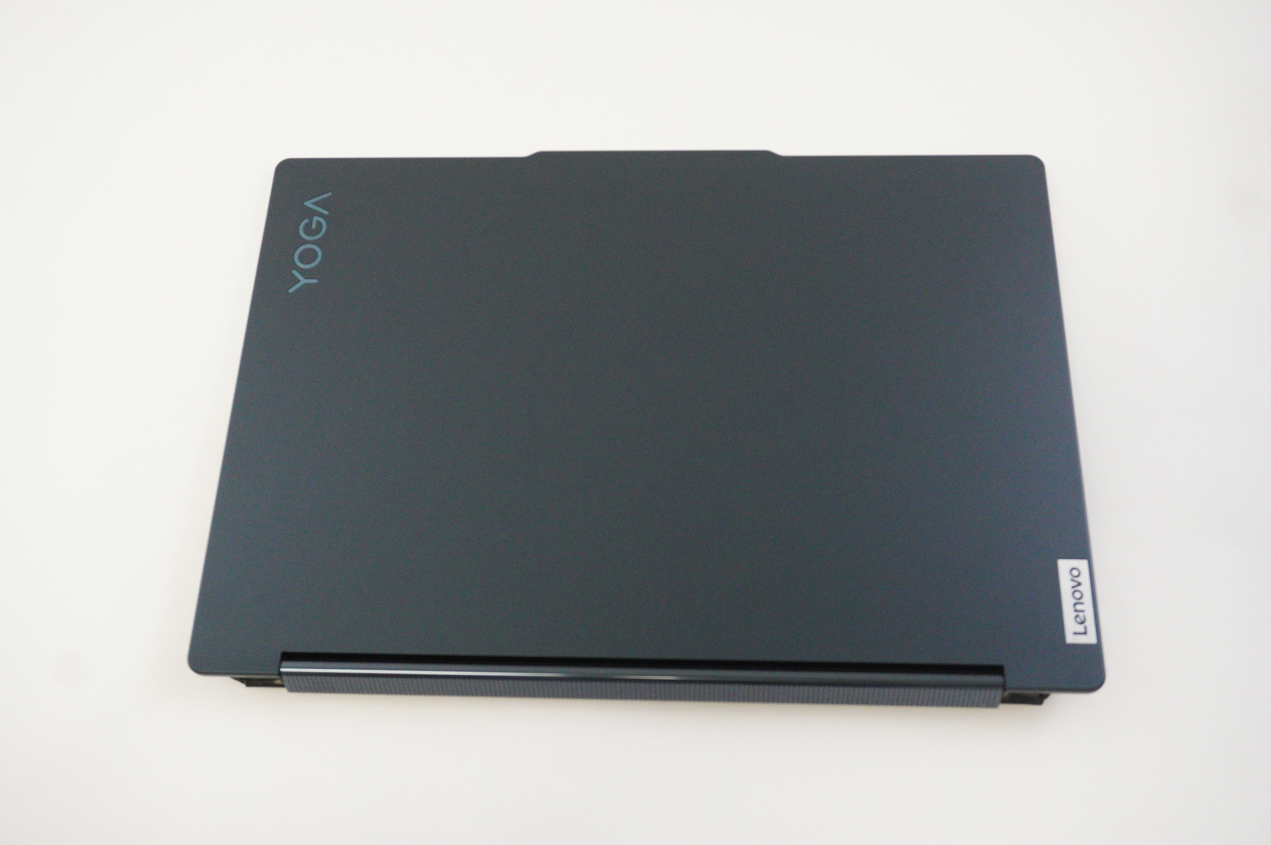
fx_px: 1270
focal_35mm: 36
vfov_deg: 36.8
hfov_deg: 53.2
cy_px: 422
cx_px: 636
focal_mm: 24
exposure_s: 1/200
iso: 4000
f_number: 5.6
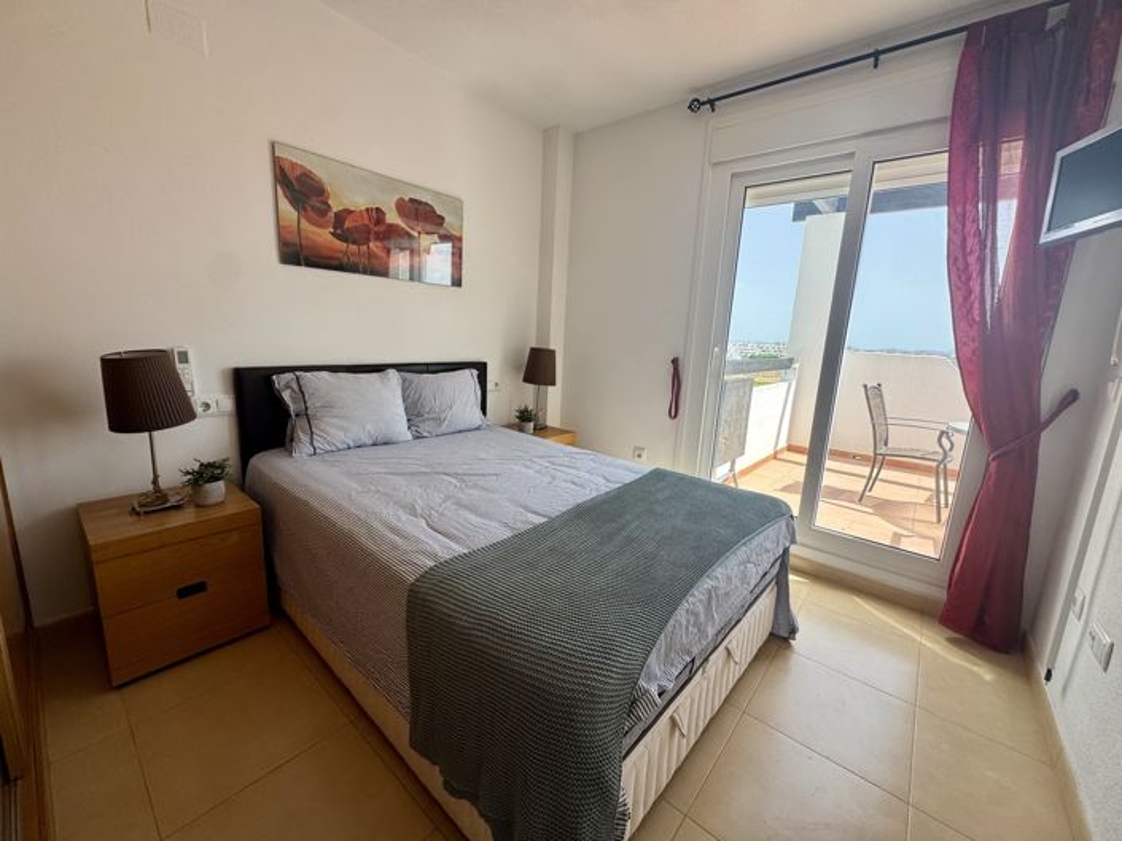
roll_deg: -3.1
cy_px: 420
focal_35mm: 14
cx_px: 561
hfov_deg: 102.1
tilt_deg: -10.8
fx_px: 454
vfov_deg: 85.6
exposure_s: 1/334
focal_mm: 2.22
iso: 40
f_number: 2.2
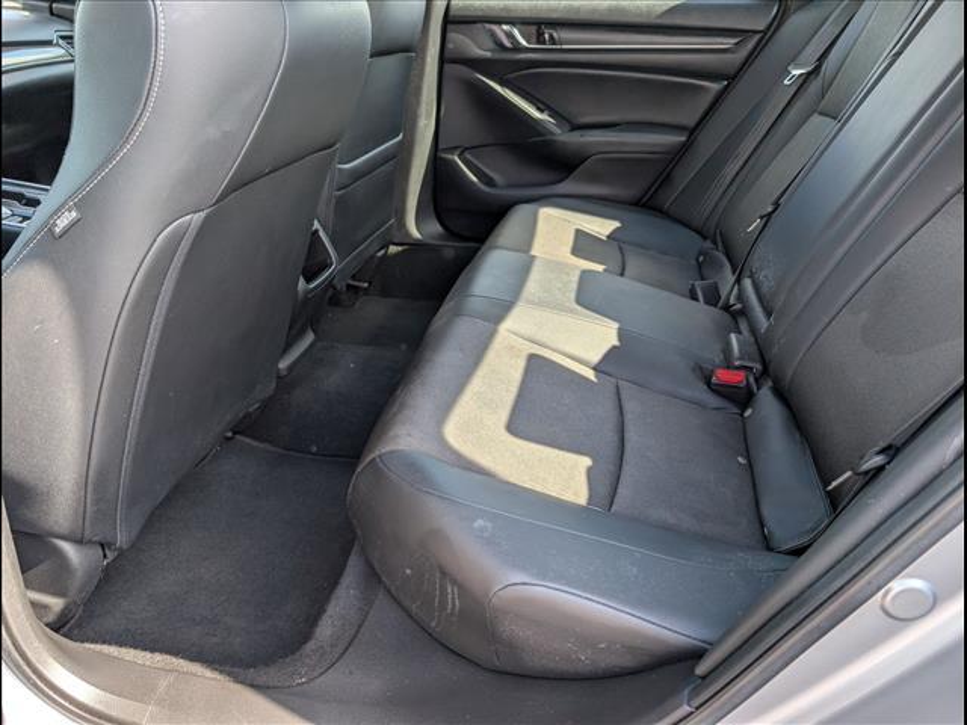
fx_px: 670
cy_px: 362
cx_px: 484
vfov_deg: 56.8
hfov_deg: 71.6
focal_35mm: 24
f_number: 1.68
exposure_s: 1/476
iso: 97
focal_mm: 6.9
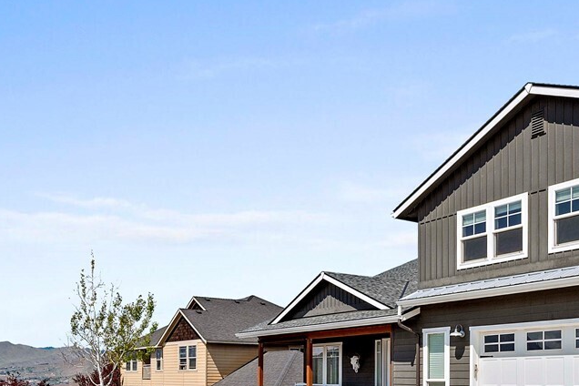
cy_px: 358
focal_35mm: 40
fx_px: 643
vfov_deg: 31.6
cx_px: 311
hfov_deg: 48.4
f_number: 8
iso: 100
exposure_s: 1/800
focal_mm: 15
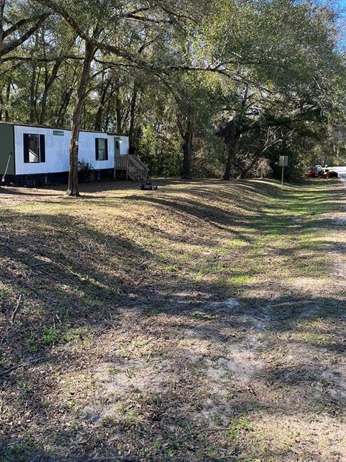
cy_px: 185
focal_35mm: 32
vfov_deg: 56.4
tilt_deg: -3.3
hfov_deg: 43.9
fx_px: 426
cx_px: 139
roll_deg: +1.2
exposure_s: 1/376
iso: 50
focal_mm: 5.1
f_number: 1.6
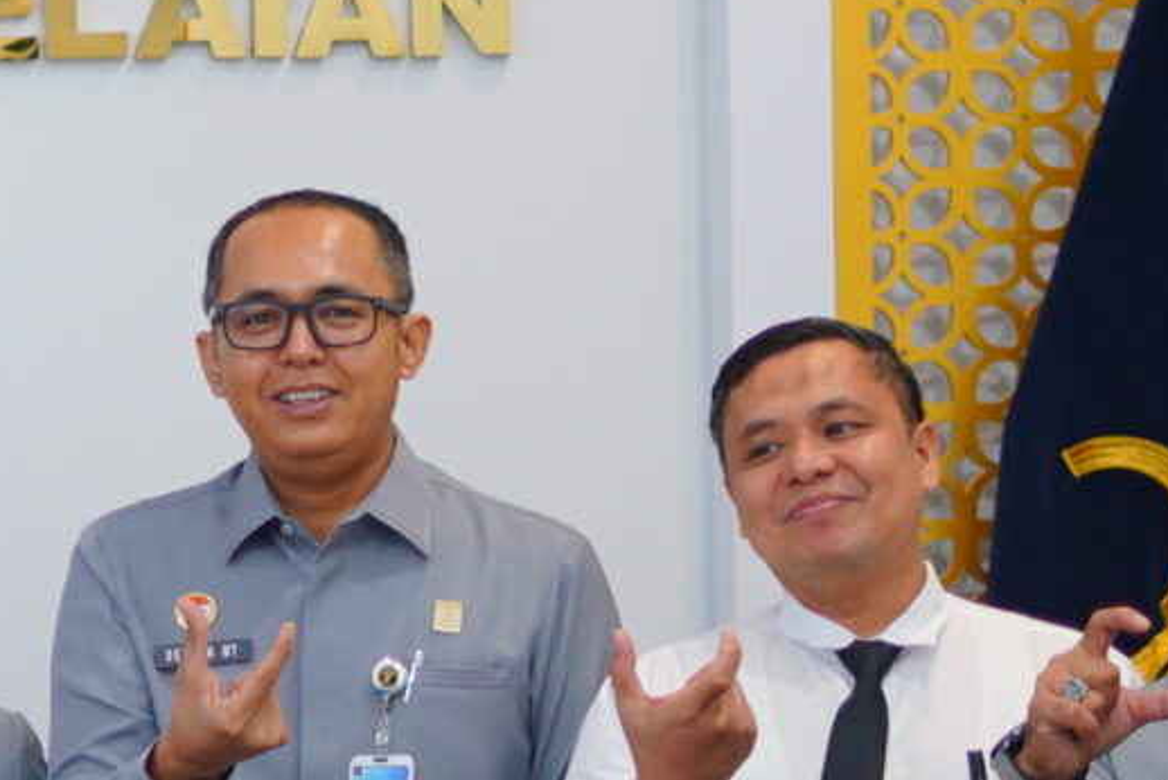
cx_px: -983
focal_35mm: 247
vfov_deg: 5.6
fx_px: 8018
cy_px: 468
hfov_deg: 8.0
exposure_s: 1/160
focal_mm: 50
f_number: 1.8
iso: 500
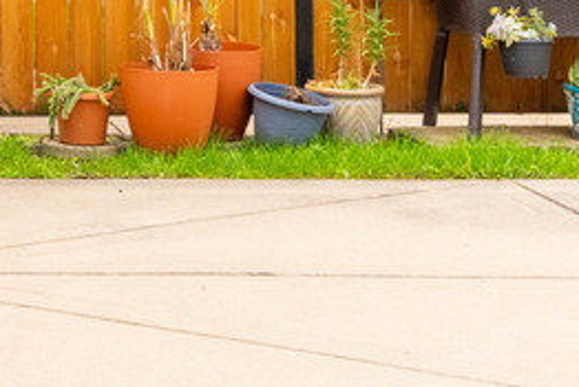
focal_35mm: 105
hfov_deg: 16.8
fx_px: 1690
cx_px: -389
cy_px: -139
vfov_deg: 12.6
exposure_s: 1/3200
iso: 160
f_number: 8
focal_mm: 17
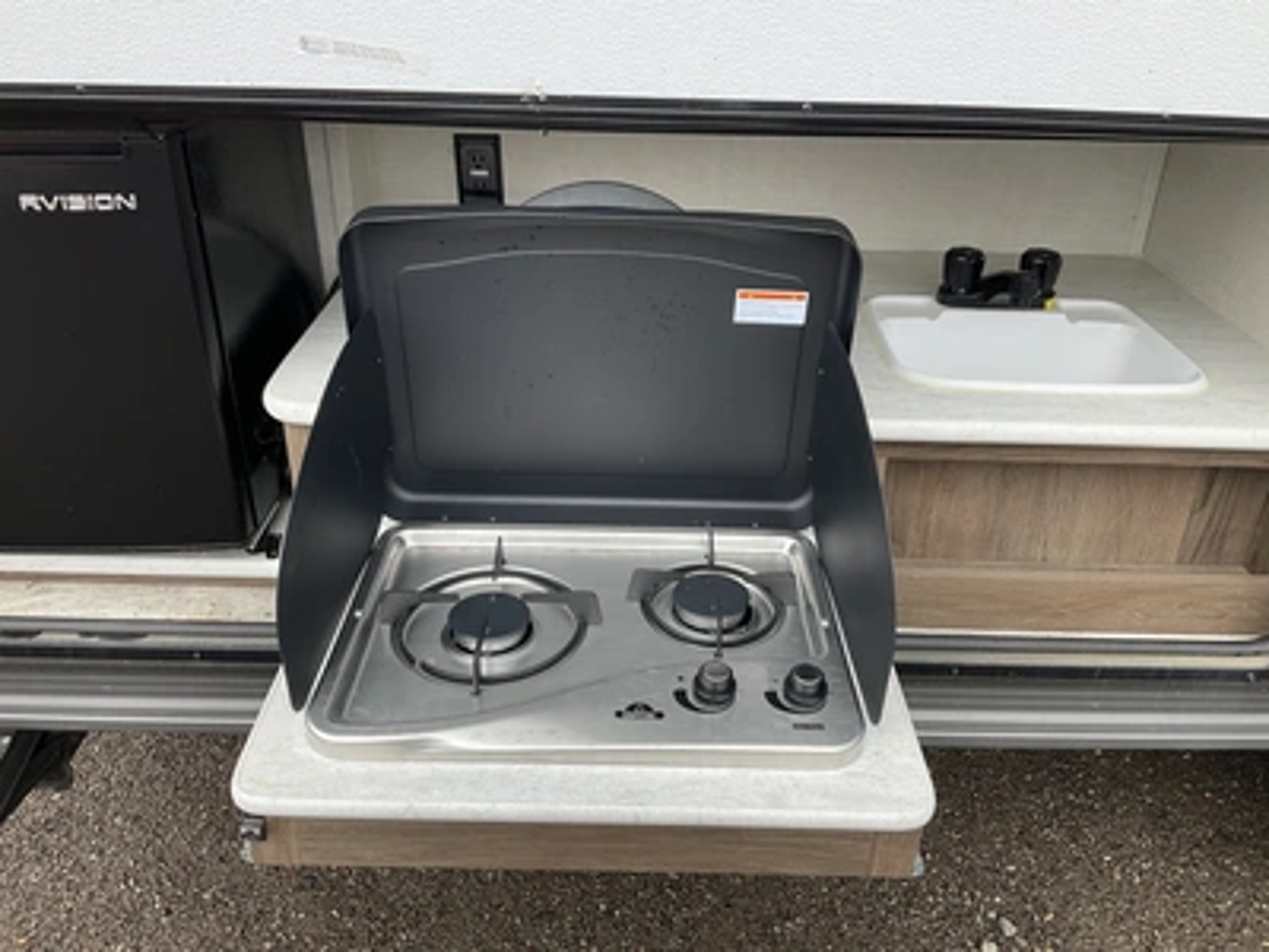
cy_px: 476
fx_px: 1063
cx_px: 634
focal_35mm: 29
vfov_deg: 48.2
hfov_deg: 61.7
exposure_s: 1/295
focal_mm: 3
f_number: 1.8
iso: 25
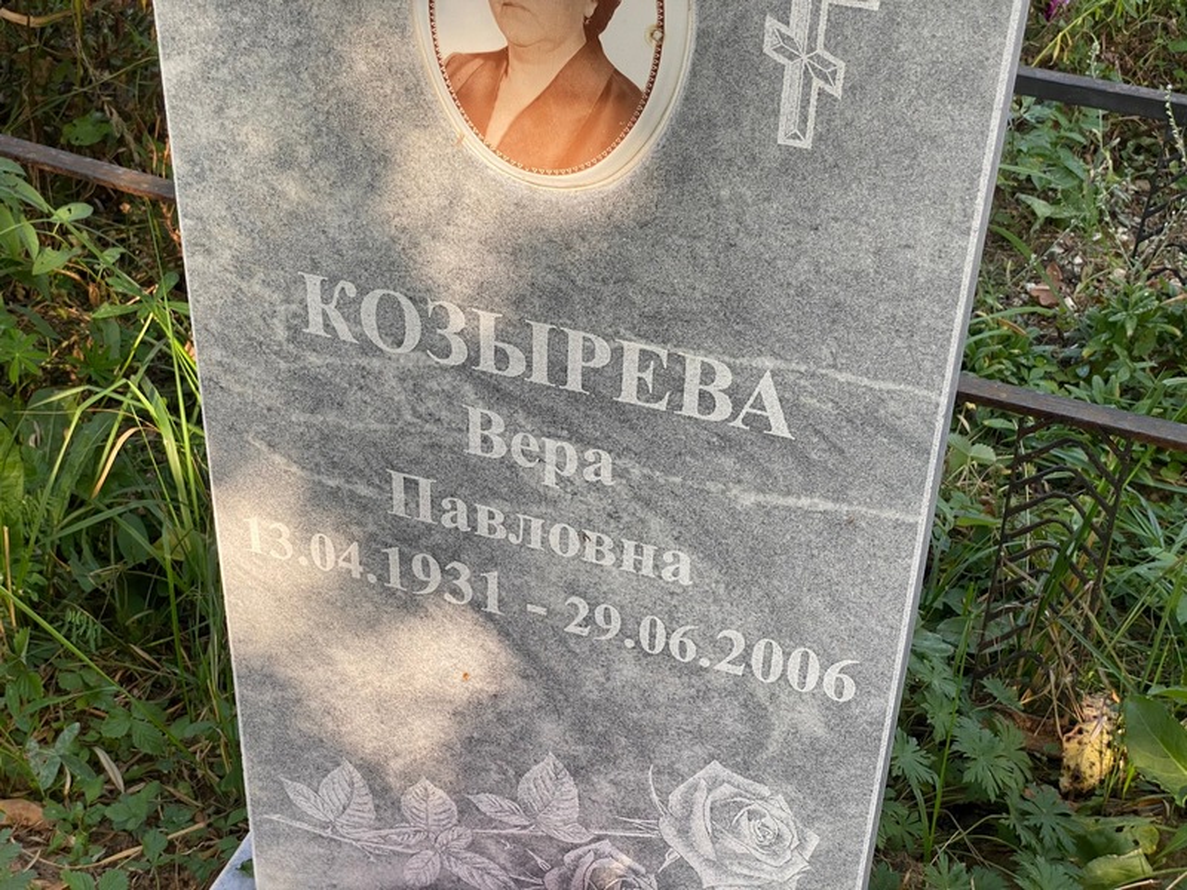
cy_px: 445
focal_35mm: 52
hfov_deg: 36.8
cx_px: 594
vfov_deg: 28.0
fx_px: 1783
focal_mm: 6
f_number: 2
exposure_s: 1/182
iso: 20
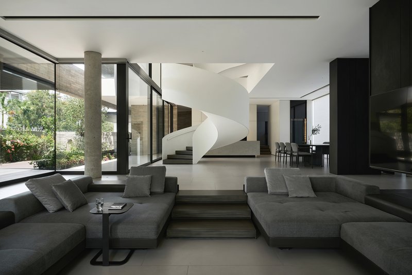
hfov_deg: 81.2
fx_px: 240
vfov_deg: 59.5
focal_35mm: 21
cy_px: 138
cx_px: 206
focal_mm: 21
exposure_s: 1/8
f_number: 8
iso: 100
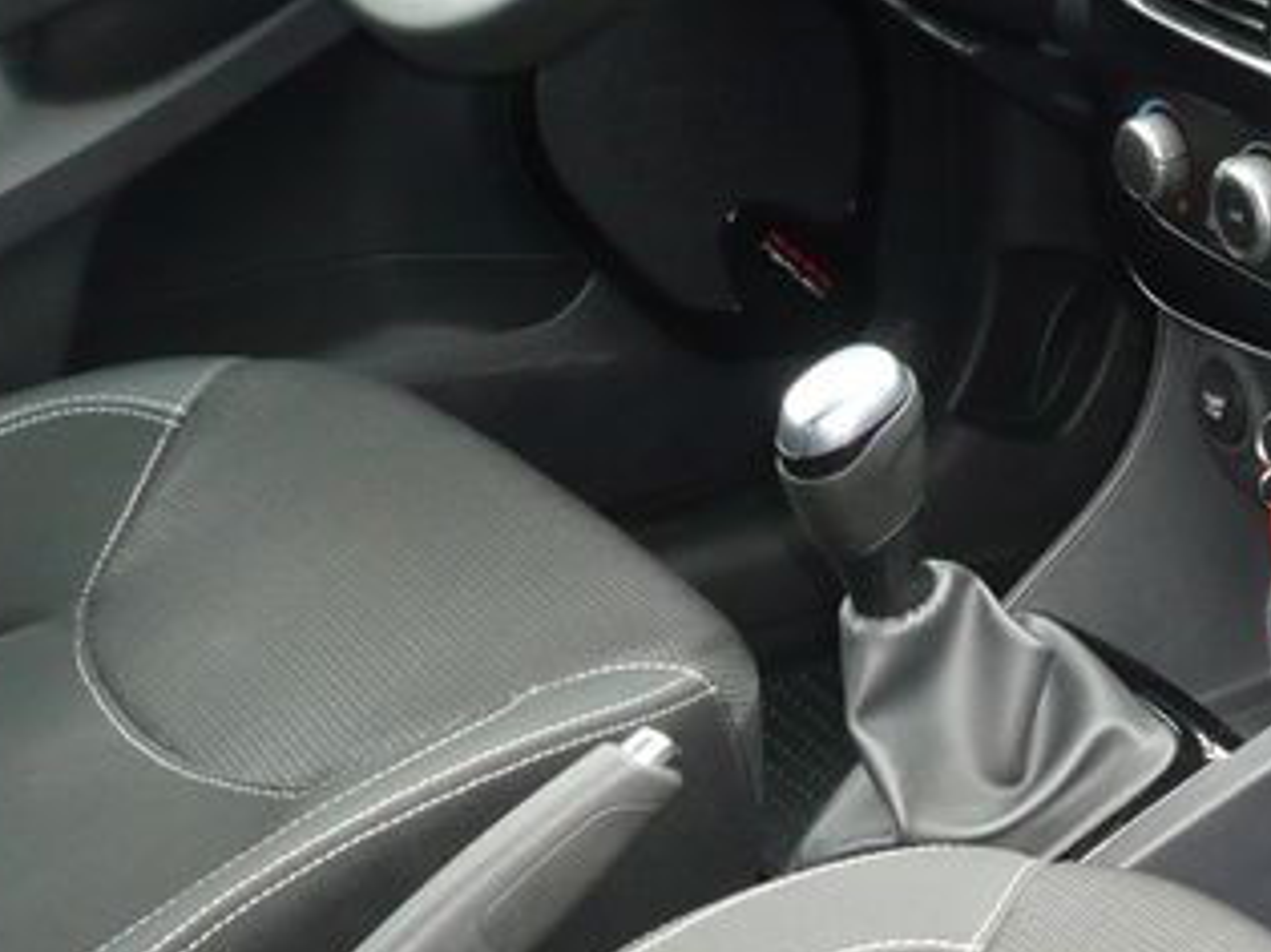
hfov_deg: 17.3
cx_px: 1311
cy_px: 670
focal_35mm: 111
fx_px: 4074
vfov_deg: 13.3
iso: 160
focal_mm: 5.8
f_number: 2.8
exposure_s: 1/30
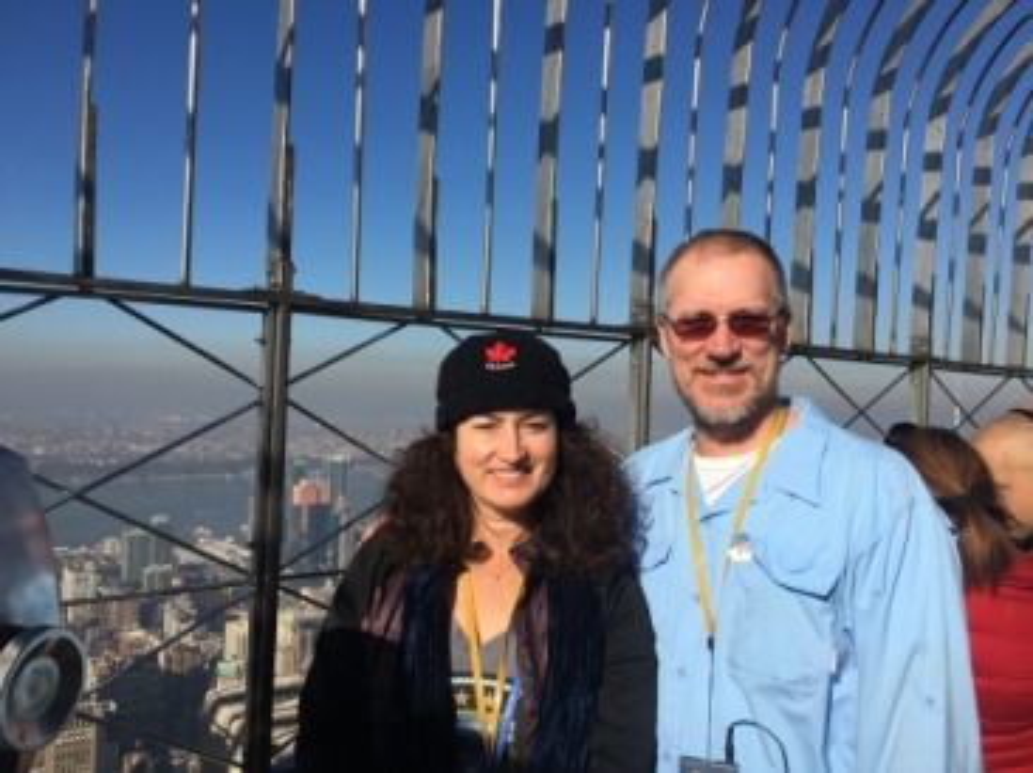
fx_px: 865
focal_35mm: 29
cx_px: 516
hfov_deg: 61.7
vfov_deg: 48.2
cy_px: 386
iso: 25
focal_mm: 4.15
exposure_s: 1/2331
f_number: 2.2
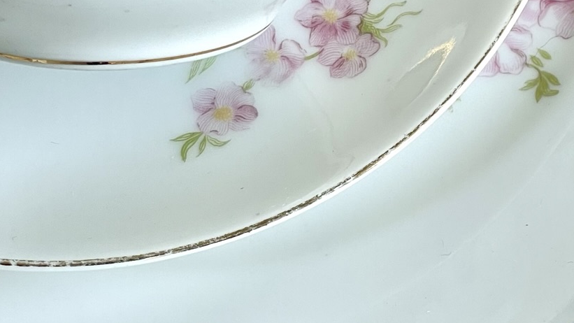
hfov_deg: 12.3
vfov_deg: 6.9
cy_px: -148
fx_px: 2649
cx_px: 523
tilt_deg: -63.4
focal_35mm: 174
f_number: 2.2
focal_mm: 7.5
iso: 20
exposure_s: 1/223
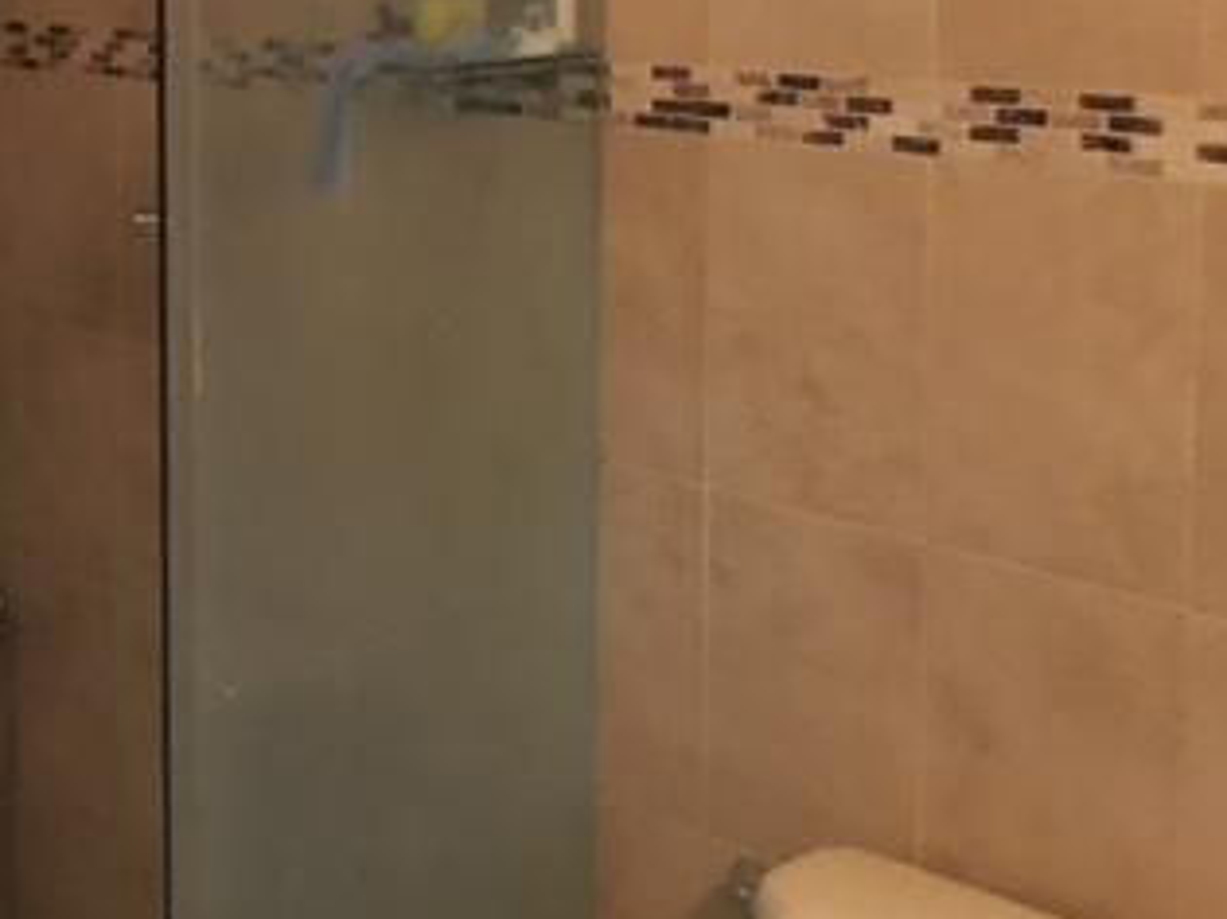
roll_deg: +0.7
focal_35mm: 59
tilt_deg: -4.6
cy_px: 90
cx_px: 117
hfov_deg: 31.2
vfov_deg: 24.1
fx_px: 2091
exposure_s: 1/17
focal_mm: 4.15
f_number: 2.2
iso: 500
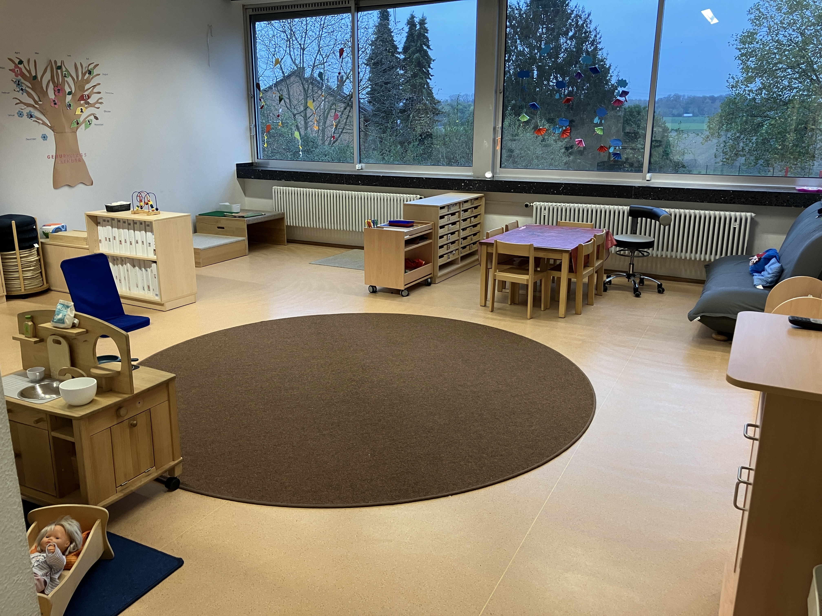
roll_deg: +0.5
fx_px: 665
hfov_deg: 63.4
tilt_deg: -14.9
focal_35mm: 28
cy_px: 308
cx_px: 411
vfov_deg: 49.7
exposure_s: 1/50
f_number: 1.8
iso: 100
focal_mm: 3.99
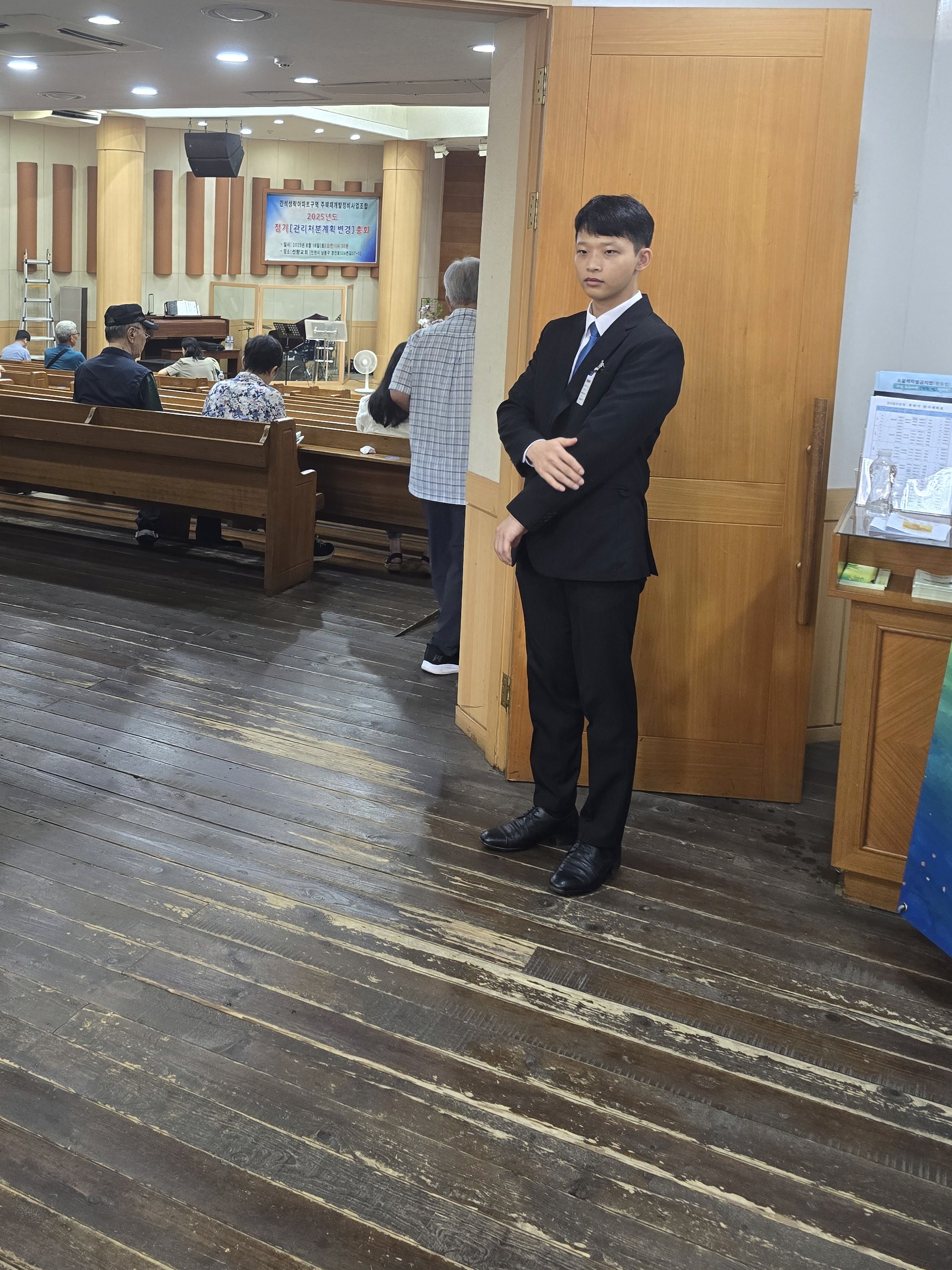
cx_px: 289
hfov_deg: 41.1
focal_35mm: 34
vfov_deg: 52.6
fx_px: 1247
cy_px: 395
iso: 400
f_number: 1.7
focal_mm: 6.3
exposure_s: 1/120
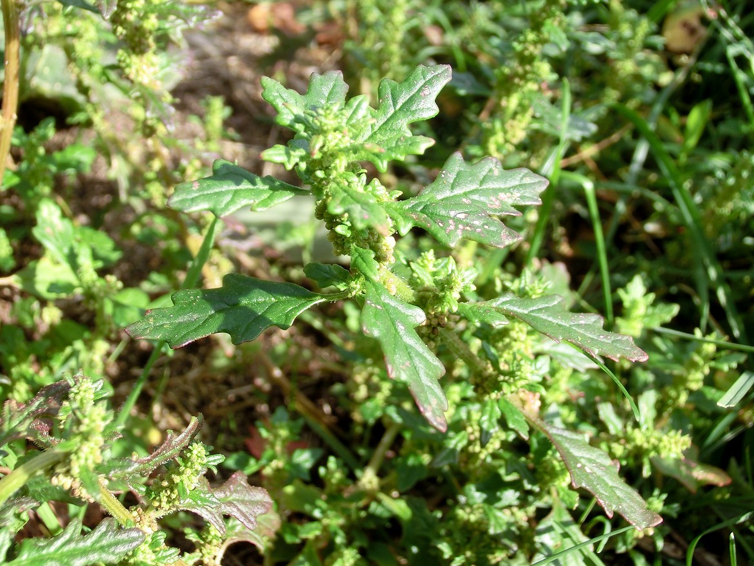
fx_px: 937
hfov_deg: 43.9
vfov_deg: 33.6
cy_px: 287
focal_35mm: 43
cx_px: 376
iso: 100
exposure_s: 1/250
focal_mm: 7.38
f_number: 4
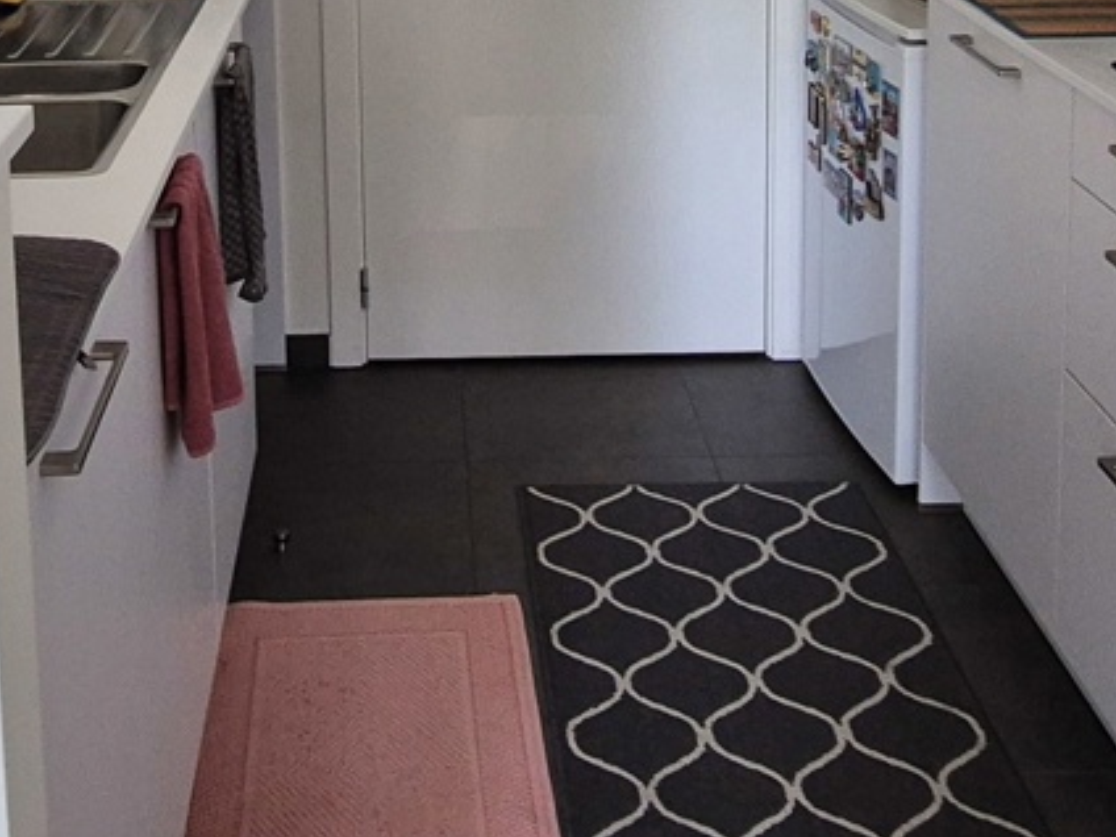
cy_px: -126
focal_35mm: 49
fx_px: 1580
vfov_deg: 26.8
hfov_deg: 38.6
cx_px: 408
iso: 250
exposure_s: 1/50
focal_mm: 2.2
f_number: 2.2
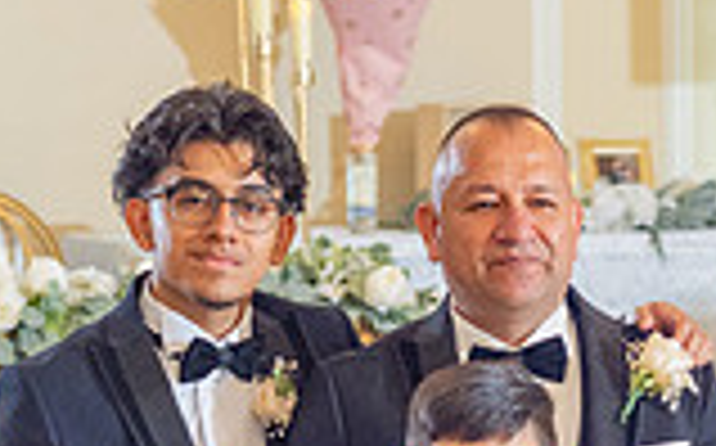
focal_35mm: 345
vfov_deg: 3.8
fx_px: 6725
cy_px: 726
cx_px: 288
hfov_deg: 6.1
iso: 800
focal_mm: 70
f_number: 4
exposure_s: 1/125
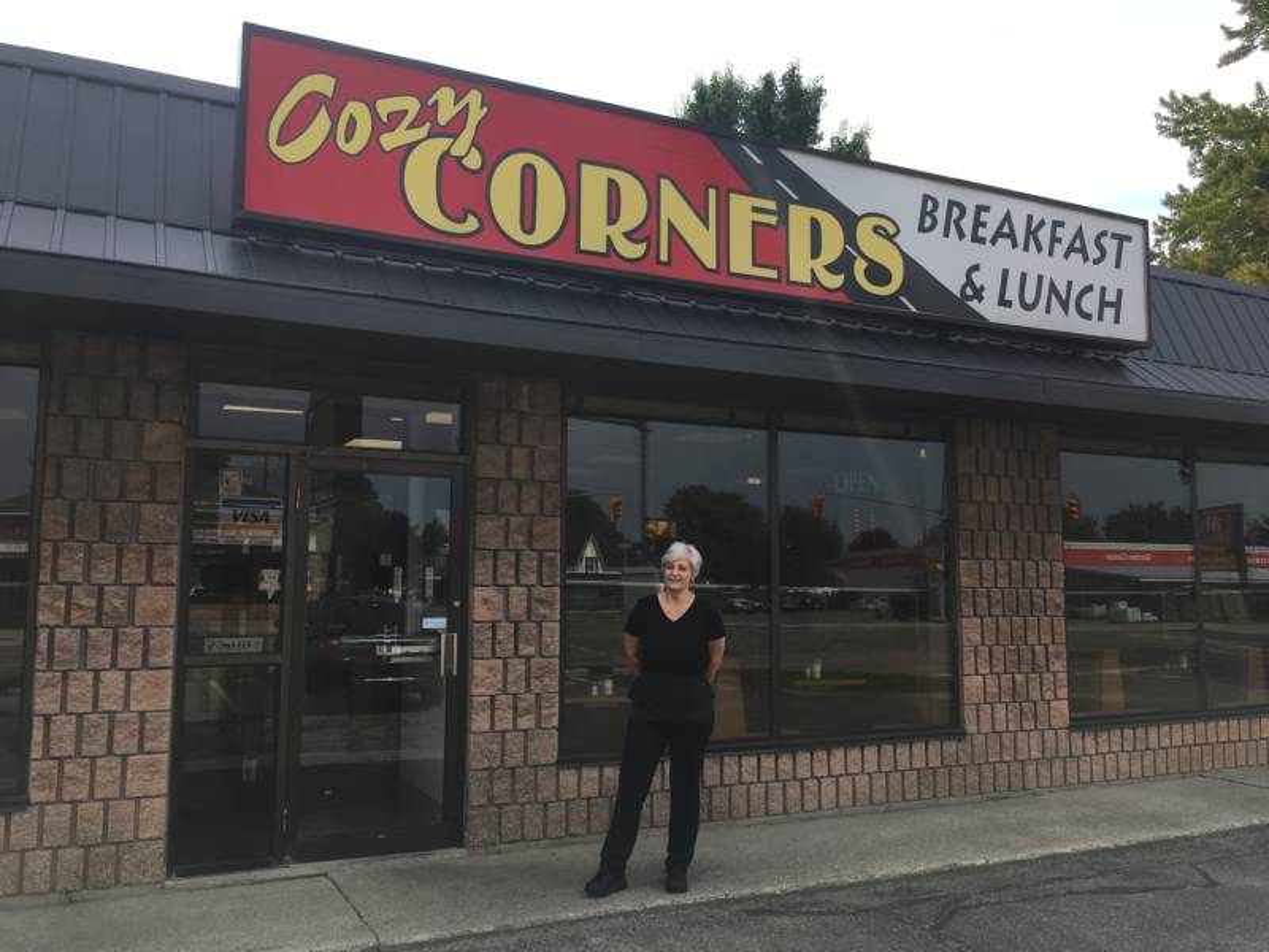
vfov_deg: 48.2
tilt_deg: +6.4
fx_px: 1063
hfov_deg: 61.7
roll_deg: -0.8
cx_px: 634
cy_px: 476
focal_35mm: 29
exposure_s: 1/1261
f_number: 2.2
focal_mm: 4.15
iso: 25
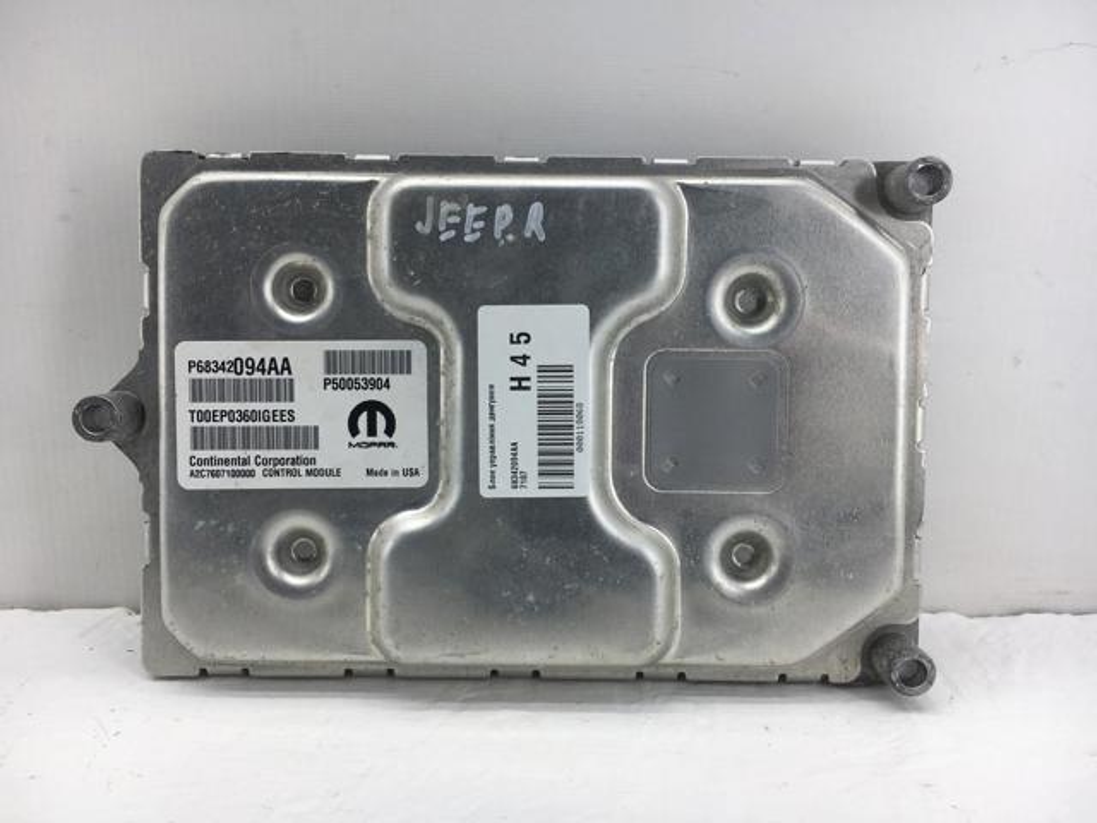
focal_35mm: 29
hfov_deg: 61.7
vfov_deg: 48.2
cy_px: 412
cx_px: 548
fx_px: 919
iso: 25
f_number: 2.2
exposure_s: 1/232
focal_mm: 4.15
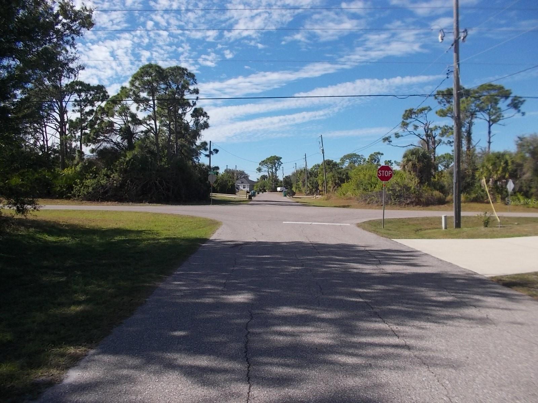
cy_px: 202
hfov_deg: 61.7
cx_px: 269
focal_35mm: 29
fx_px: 451
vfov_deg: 48.2
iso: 80
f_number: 3.3
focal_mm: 4.1
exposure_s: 1/1000
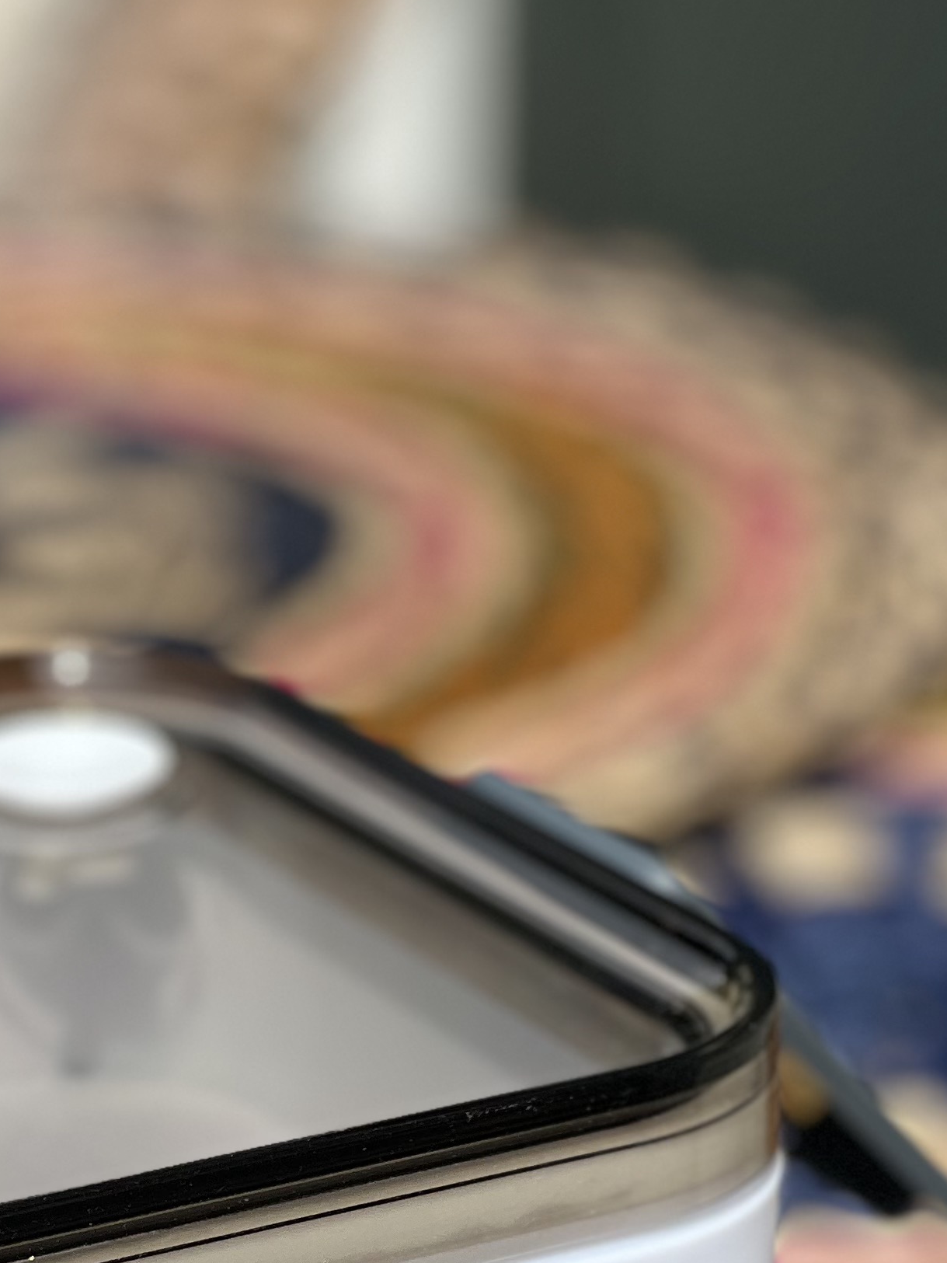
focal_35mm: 191
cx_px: -148
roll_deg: +1.0
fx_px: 6966
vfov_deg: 10.2
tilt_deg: -25.7
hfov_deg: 7.7
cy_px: 1526
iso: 32
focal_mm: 9
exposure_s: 1/867
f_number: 2.8
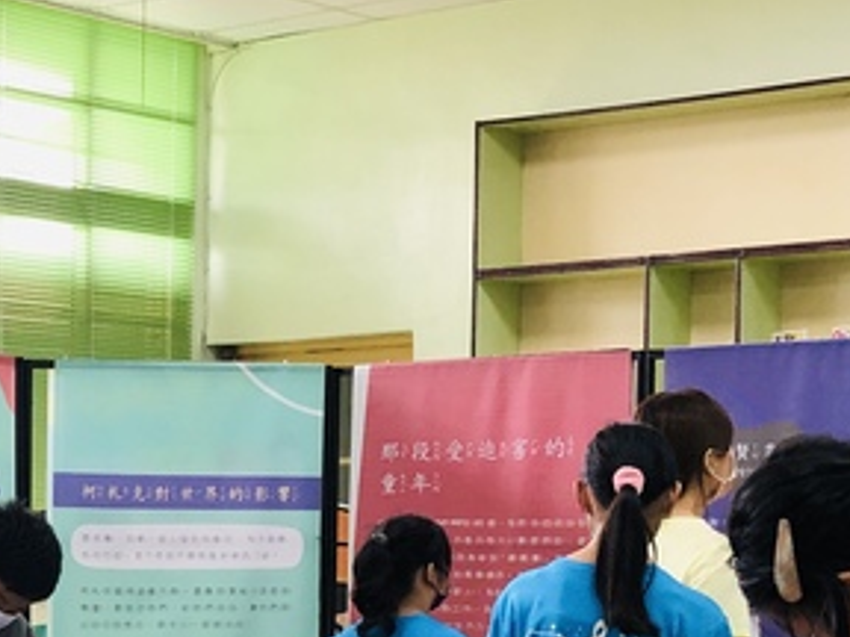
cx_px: -118
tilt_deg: -2.2
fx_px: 2406
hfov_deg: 19.1
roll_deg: +0.5
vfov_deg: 14.8
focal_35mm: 98
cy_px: 687
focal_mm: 4
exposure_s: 1/30
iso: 25
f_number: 1.8
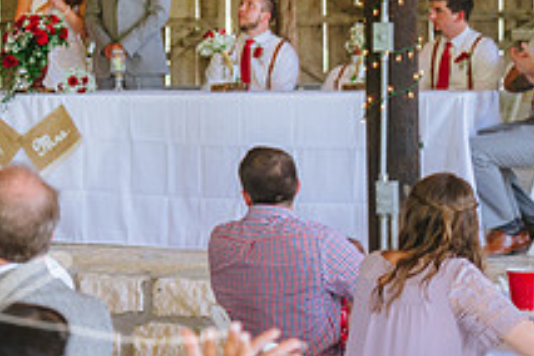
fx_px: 1928
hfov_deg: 15.1
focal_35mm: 130
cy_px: 69
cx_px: -133
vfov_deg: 10.5
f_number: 2.8
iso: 250
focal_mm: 44
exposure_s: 1/100
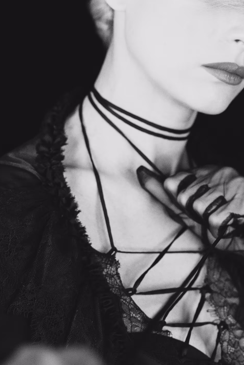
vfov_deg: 22.4
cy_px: 160
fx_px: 925
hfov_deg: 14.9
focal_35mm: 91
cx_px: 194
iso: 6400
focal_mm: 43
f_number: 3.2
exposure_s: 1/200
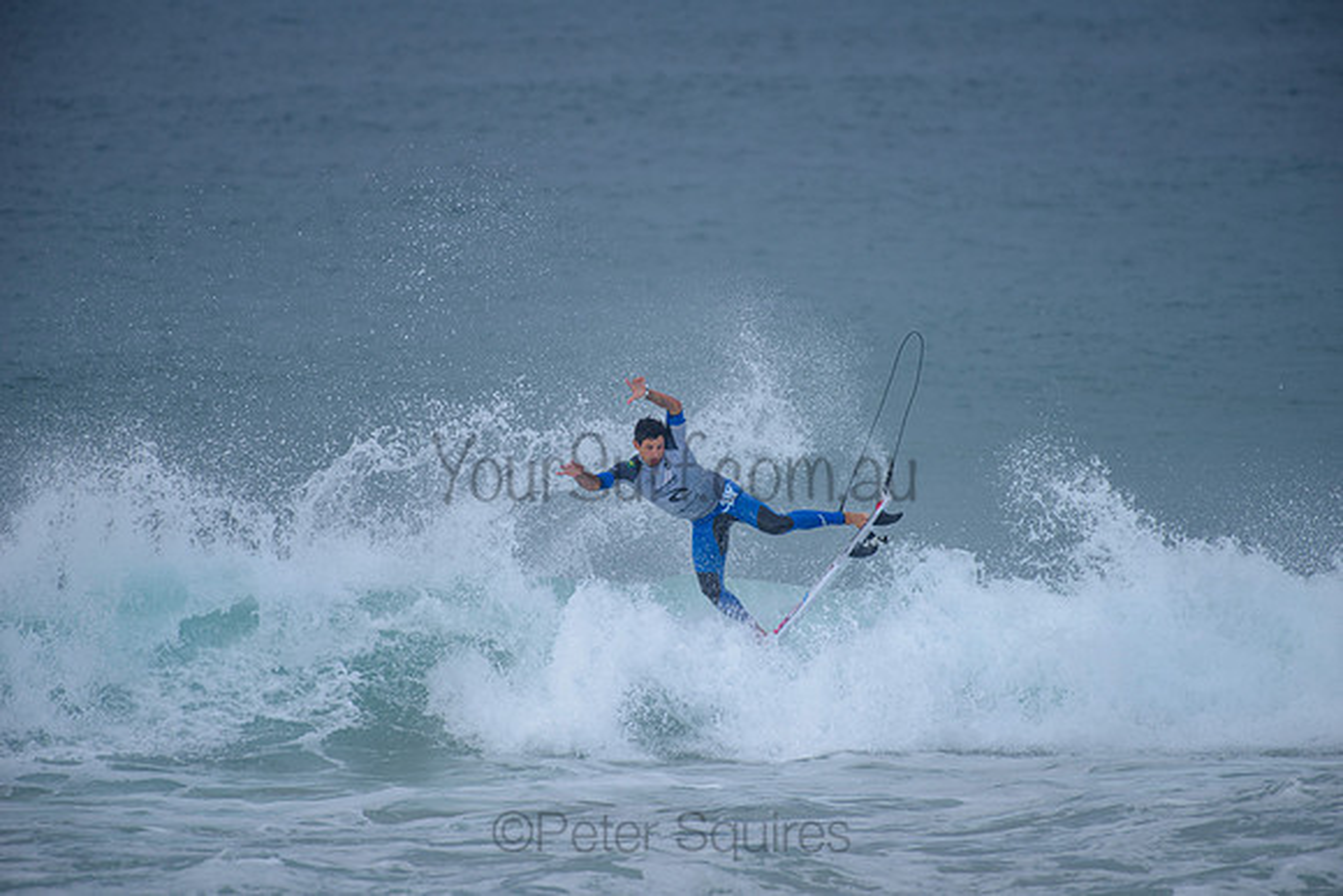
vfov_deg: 2.8
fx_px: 18656
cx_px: 672
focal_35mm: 500
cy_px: 448
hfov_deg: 4.1
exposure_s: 1/800
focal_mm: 500
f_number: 5.6
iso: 180
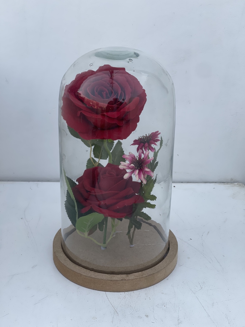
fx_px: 604
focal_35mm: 64
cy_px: 164
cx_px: 122
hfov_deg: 22.9
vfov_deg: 30.3
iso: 20
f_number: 2.2
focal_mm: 7.5
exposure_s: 1/341
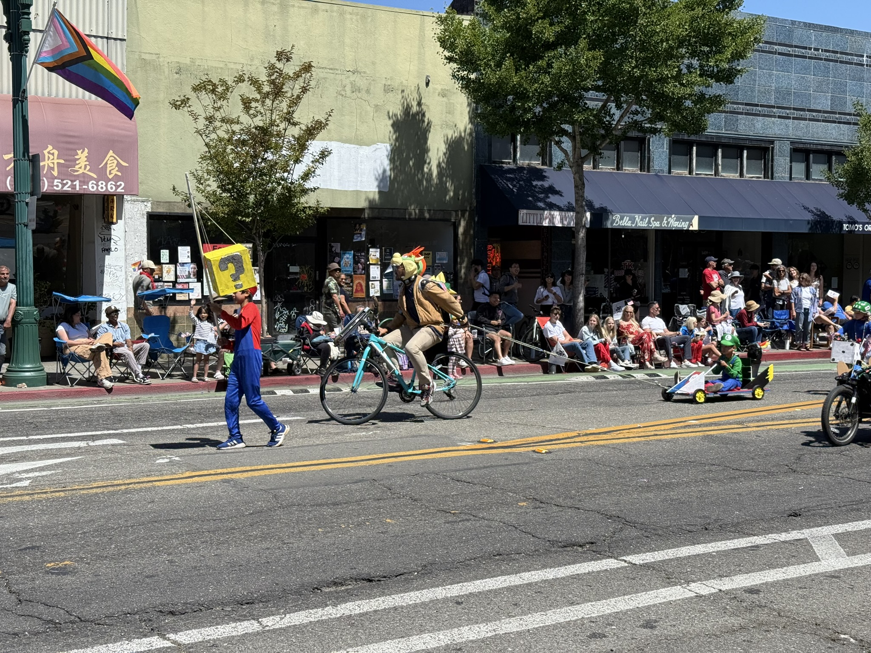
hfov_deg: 39.7
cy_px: 326
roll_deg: +0.1
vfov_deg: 30.3
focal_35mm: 48
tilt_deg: -2.6
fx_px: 1208
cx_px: 436
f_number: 1.78
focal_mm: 6.76
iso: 64
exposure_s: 1/4098
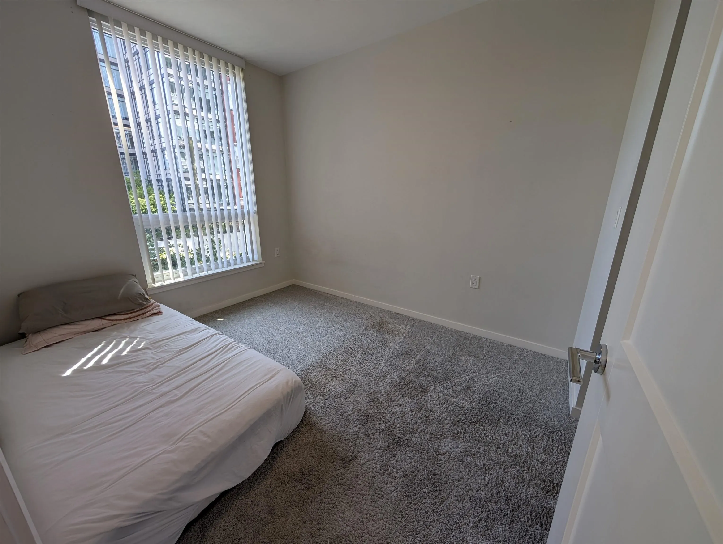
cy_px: 272
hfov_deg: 110.5
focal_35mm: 12
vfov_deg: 94.6
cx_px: 362
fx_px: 251
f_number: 1.7
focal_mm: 2.02
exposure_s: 1/183
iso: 45
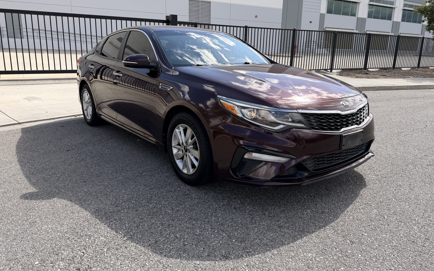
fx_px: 308
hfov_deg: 70.4
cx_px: 221
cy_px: 118
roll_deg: -1.2
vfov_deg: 47.5
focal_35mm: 26
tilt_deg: -12.7
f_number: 1.78
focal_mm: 6.76
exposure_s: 1/2370
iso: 80
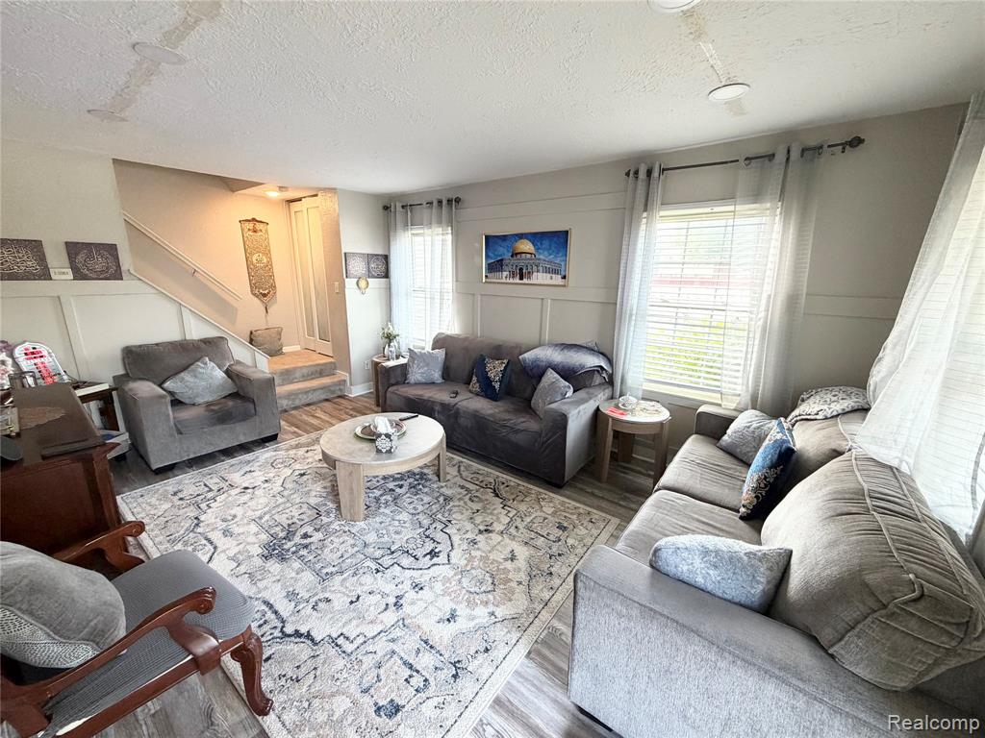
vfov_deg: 85.7
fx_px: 398
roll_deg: -0.9
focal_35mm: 14
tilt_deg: -14.4
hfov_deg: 102.1
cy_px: 369
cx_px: 492
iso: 250
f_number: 2.2
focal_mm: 2.22
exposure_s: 1/60
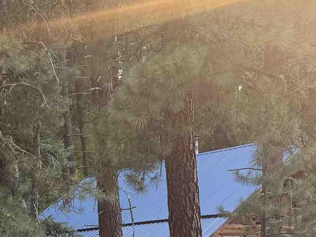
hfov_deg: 18.6
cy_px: 229
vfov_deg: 15.6
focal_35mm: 93
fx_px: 849
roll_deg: +1.1
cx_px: -163
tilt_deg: +3.7
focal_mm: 6.76
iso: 100
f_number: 1.78
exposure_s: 1/547
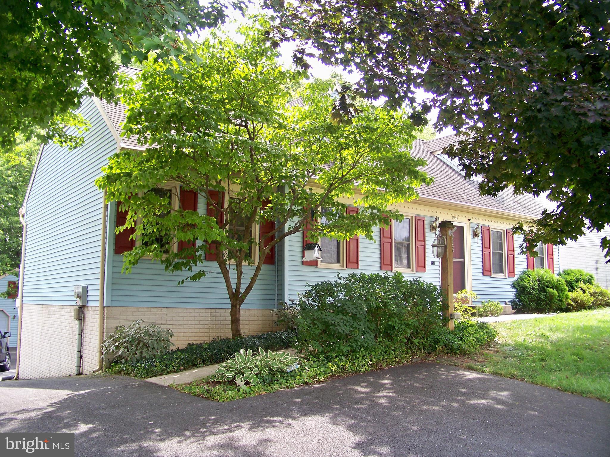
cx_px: 305
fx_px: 582
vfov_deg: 42.9
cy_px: 228
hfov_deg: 55.4
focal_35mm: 33
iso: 64
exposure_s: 1/100
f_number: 2.8
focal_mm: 5.85
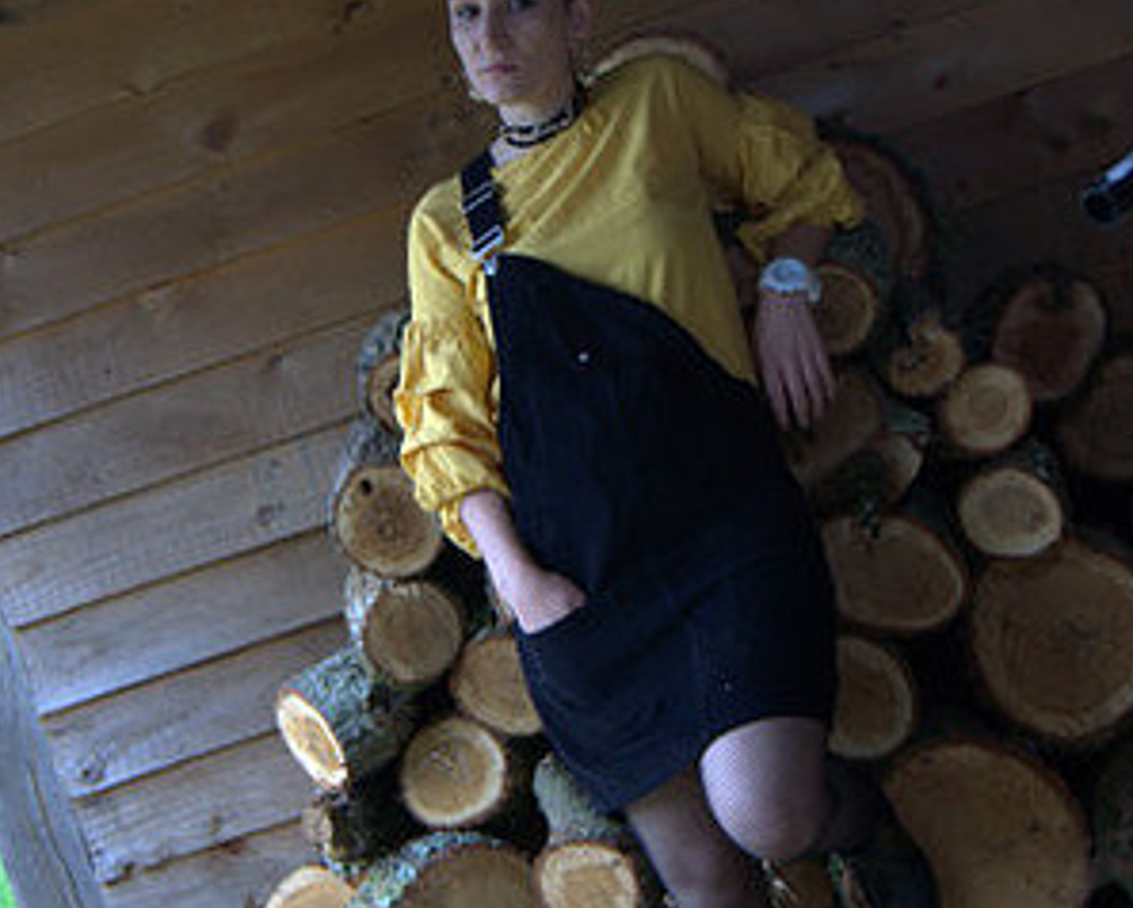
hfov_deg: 25.5
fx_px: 2507
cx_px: 570
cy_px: 374
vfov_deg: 20.5
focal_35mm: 75
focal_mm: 35
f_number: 5
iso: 100
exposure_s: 1/80
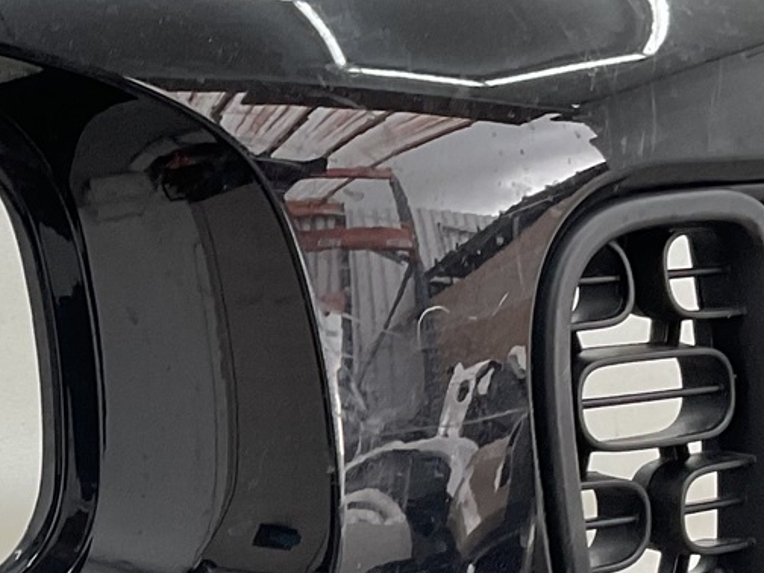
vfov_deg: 12.5
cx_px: -35
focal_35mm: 116
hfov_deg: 16.5
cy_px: 656
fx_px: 2560
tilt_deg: -14.2
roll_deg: -0.6
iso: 50
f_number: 1.8
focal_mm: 3
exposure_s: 1/100
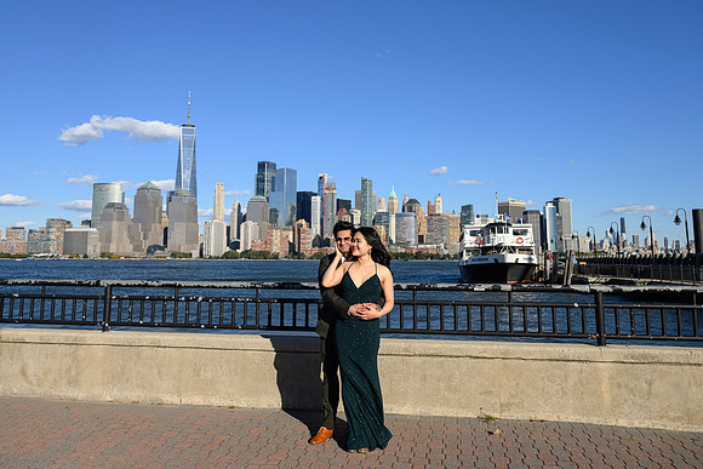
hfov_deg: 62.8
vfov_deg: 44.1
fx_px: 575
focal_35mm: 29
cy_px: 188
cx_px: 345
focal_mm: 24
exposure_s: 1/500
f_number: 5.6
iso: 64
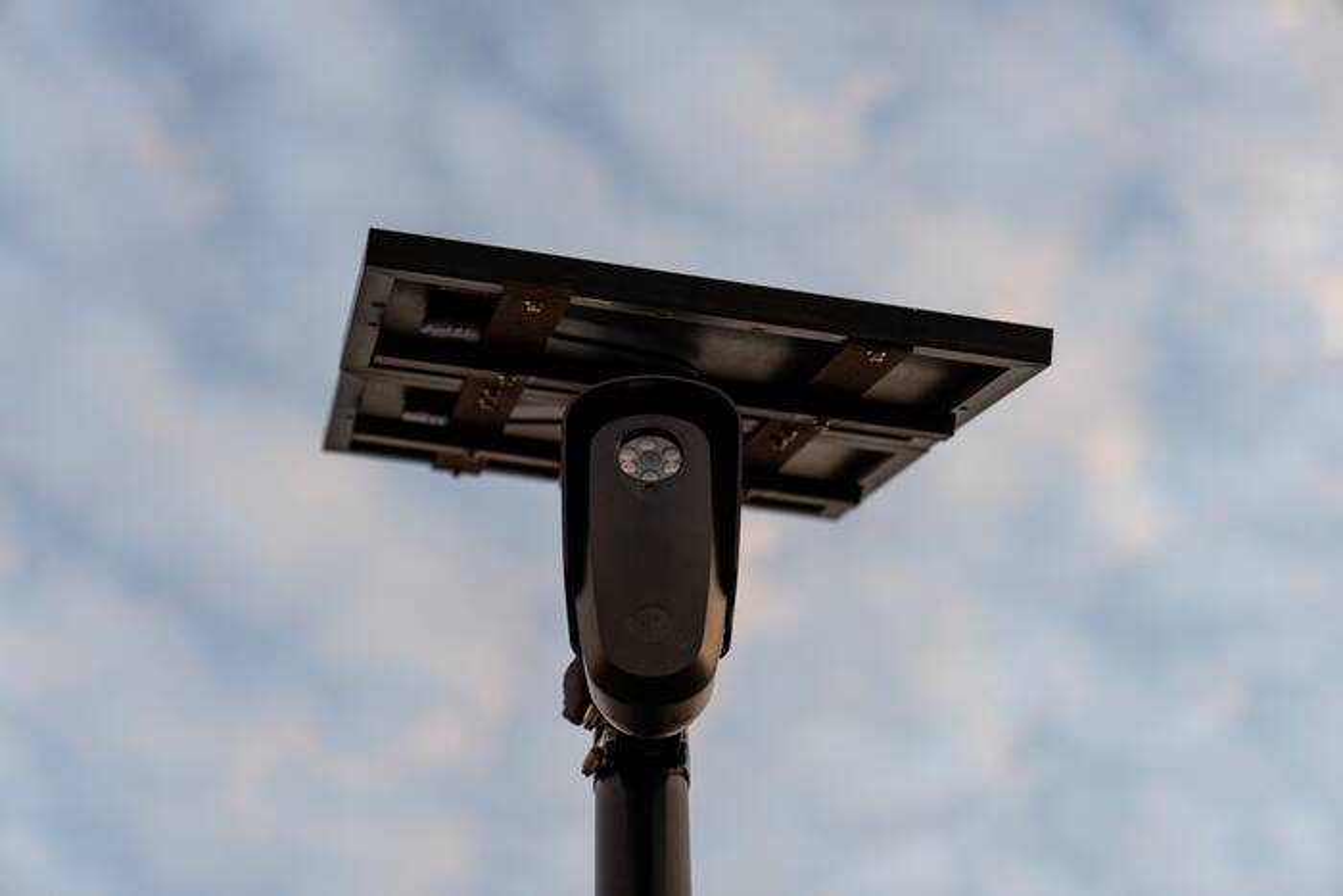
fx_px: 2612
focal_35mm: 70
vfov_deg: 19.5
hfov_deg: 28.8
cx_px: 672
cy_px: 448
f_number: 2.8
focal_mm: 70
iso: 100
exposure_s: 1/250
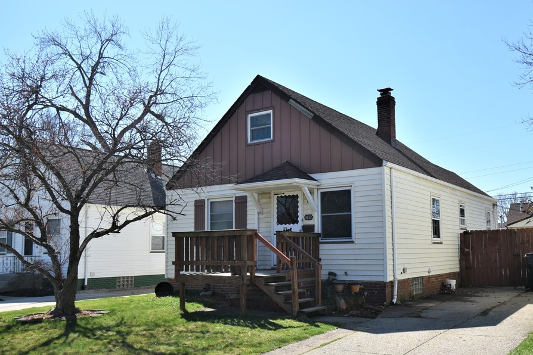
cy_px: 210
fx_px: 512
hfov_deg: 54.8
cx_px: 302
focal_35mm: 35
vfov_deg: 38.1
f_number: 8
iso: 100
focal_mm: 19
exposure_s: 1/250
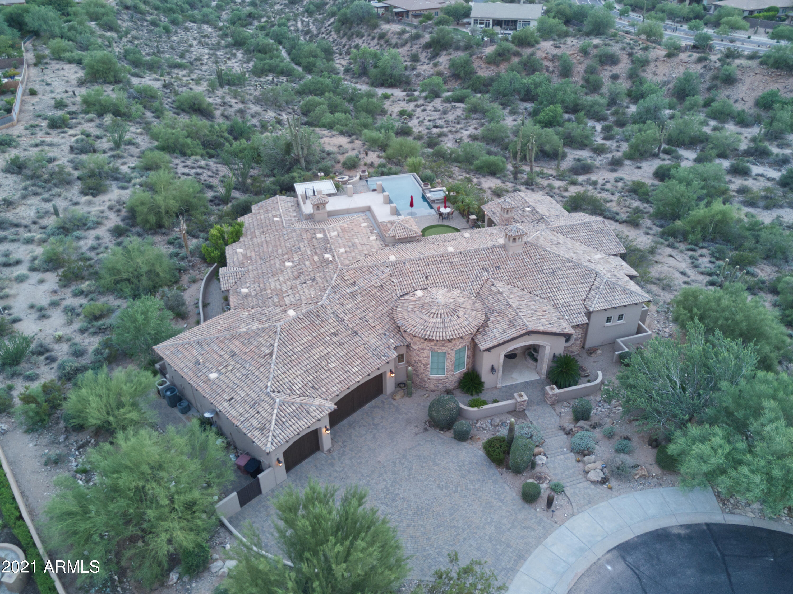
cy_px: 297
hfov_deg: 67.3
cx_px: 396
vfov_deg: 53.1
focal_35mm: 26
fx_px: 596
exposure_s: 1/25
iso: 176
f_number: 2.2
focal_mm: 4.7
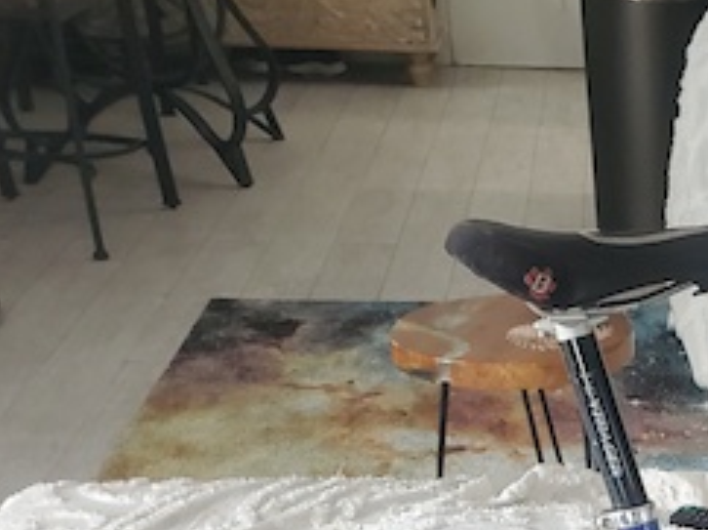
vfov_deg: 15.5
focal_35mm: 86
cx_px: 995
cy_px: 840
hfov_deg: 20.2
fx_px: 1757
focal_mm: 4.3
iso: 200
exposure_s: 1/40
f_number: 2.4
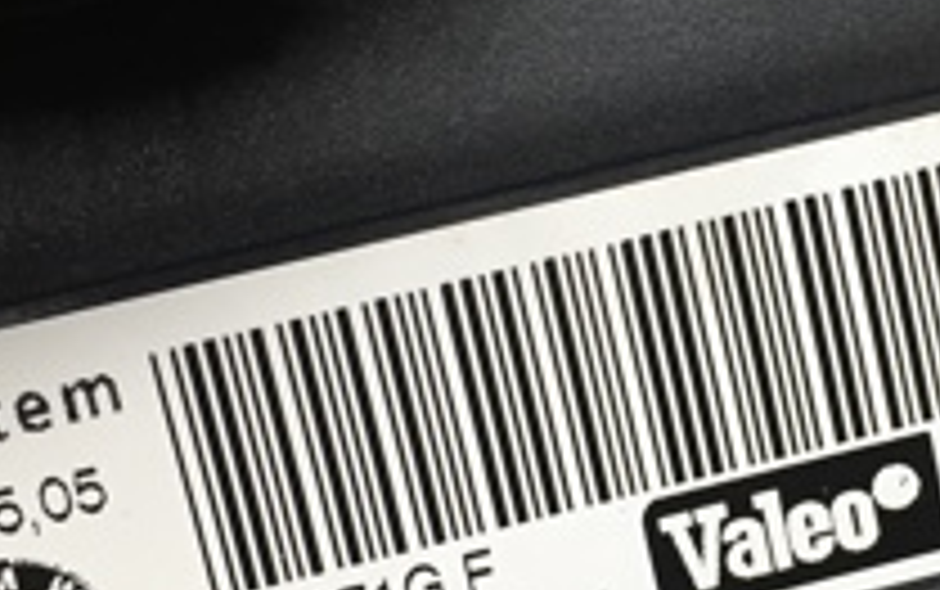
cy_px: 432
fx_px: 2410
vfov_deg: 13.9
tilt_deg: -37.7
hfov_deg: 21.8
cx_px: 760
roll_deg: +8.5
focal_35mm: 94
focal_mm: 4.15
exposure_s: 1/33
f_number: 2.2
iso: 50
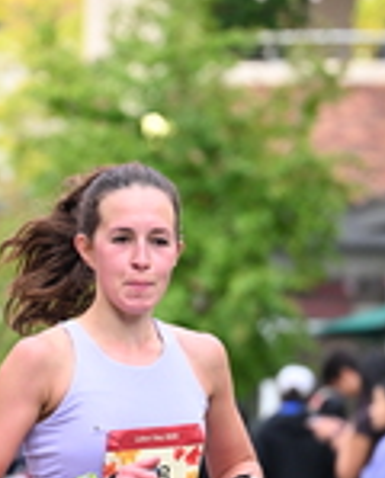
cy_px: 292
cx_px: -34
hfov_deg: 5.0
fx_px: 4412
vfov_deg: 6.2
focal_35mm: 311
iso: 1000
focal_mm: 90
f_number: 2.8
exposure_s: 1/1600
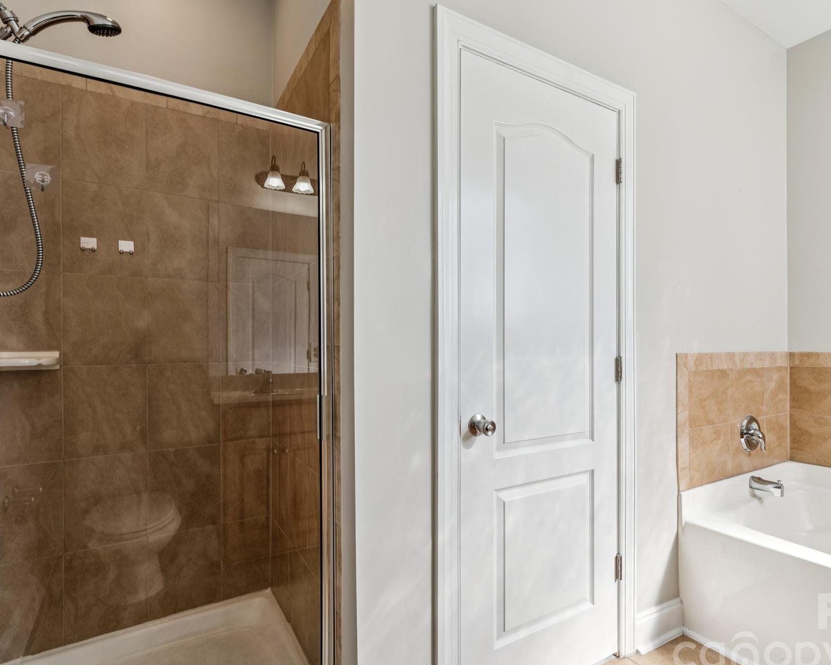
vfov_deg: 69.2
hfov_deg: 81.3
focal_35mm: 20
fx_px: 482
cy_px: 344
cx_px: 456
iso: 100
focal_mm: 16.5
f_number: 9
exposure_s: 1/10
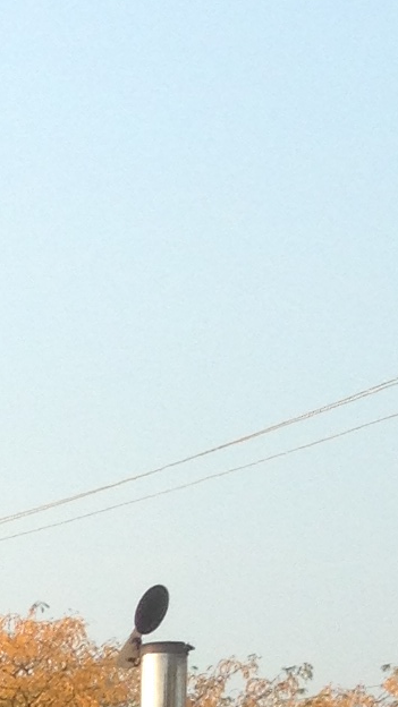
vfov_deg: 10.7
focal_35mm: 188
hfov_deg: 6.1
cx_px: -683
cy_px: 1315
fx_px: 3527
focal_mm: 4.13
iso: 50
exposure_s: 1/384
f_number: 2.4
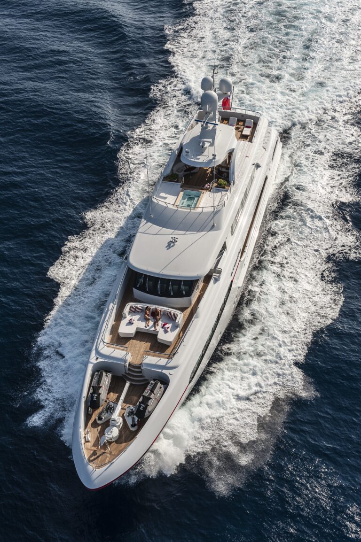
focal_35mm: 44
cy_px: 271
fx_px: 663
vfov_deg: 44.5
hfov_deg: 30.5
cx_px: 180
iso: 200
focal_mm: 44
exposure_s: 1/800
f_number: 8
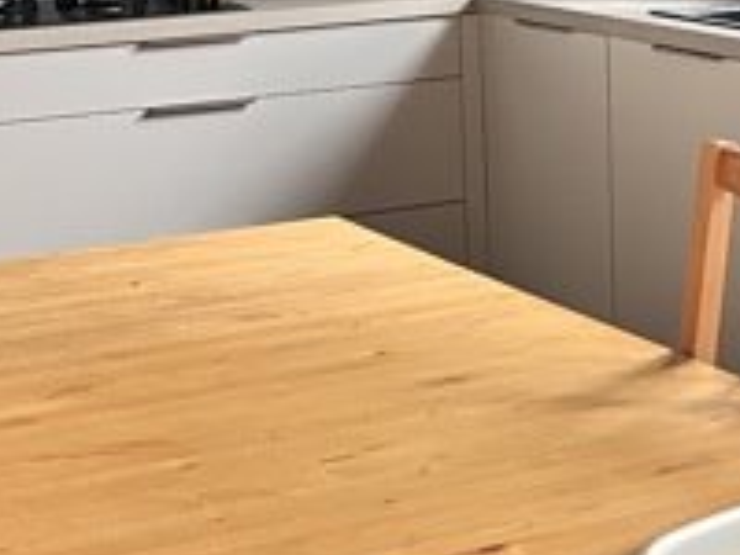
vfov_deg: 14.1
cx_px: 562
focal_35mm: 104
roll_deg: +1.2
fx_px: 2223
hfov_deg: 18.8
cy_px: 89
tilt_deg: -7.9
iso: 250
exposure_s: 1/50
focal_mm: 5.1
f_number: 1.6
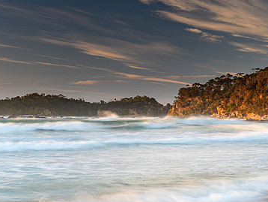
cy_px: 73
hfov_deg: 21.3
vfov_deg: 16.1
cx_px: 136
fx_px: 713
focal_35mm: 92
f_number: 10
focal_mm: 38
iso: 64
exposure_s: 1
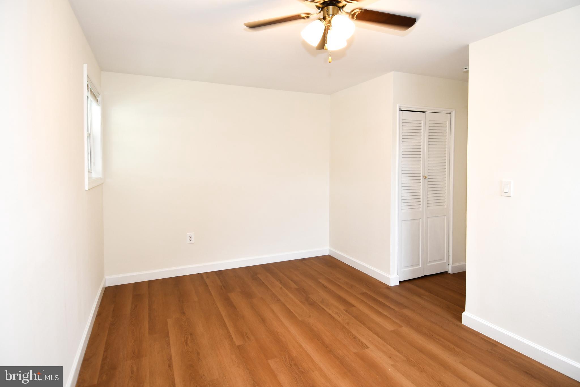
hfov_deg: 90.0
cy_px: 194
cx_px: 290
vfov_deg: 67.4
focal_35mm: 18
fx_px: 290
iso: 280
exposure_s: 1/60
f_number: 4
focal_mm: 12
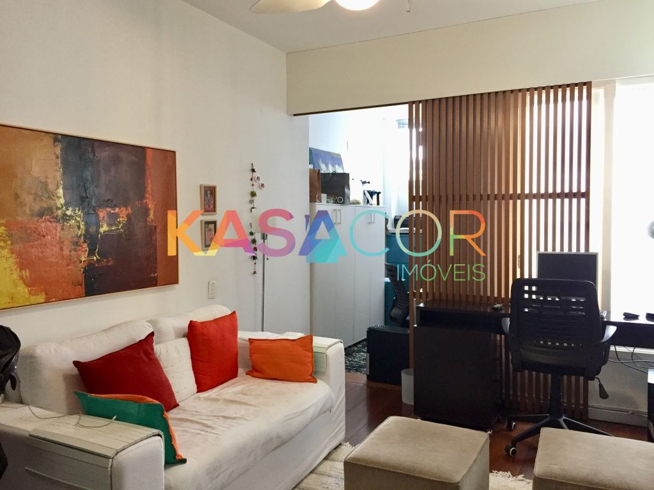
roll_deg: -1.1
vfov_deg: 48.2
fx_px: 548
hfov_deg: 61.7
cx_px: 327
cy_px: 245
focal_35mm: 29
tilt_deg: -2.1
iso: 160
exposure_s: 1/30
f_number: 2.2
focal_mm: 4.15
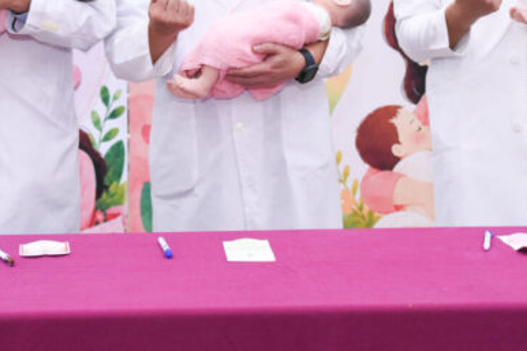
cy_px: 14
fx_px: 1214
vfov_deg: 16.2
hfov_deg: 24.5
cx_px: 283
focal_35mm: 83
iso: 3200
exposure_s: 1/125
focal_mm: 40
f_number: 4
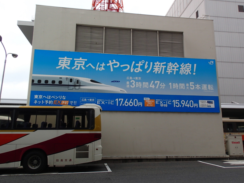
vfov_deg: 46.8
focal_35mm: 30
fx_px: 211
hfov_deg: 60.0
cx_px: 122
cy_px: 92
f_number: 3.2
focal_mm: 5.5
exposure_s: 1/160
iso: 100
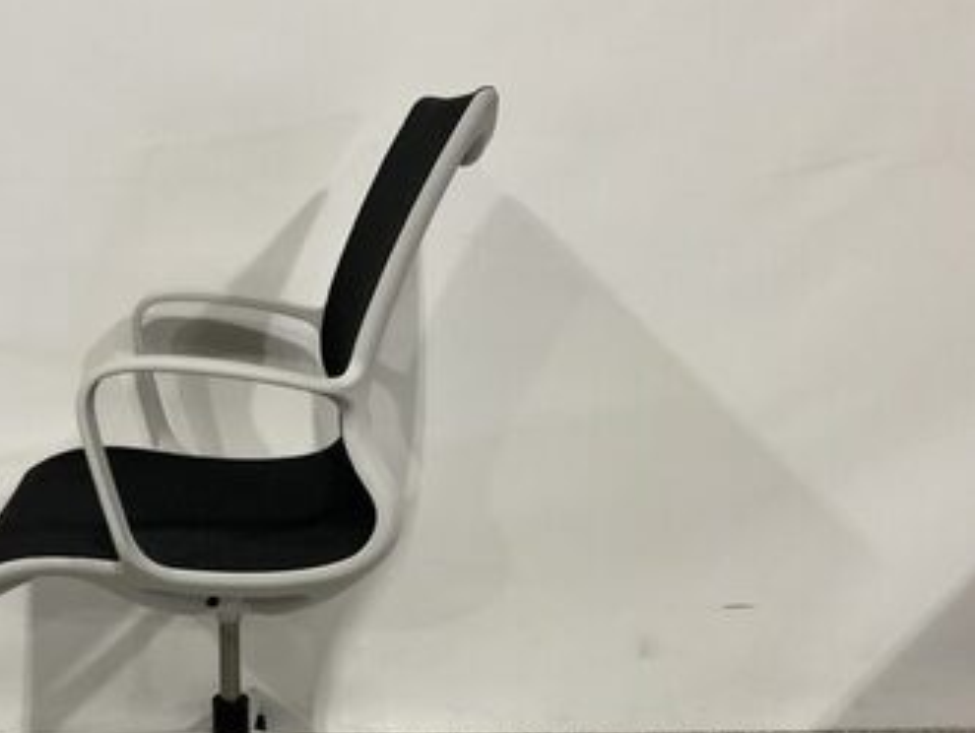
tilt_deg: -18.1
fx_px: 1240
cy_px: 545
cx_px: 239
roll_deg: -1.1
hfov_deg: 41.6
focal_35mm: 44
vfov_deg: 32.3
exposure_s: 1/60
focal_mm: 3
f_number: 1.8
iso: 100
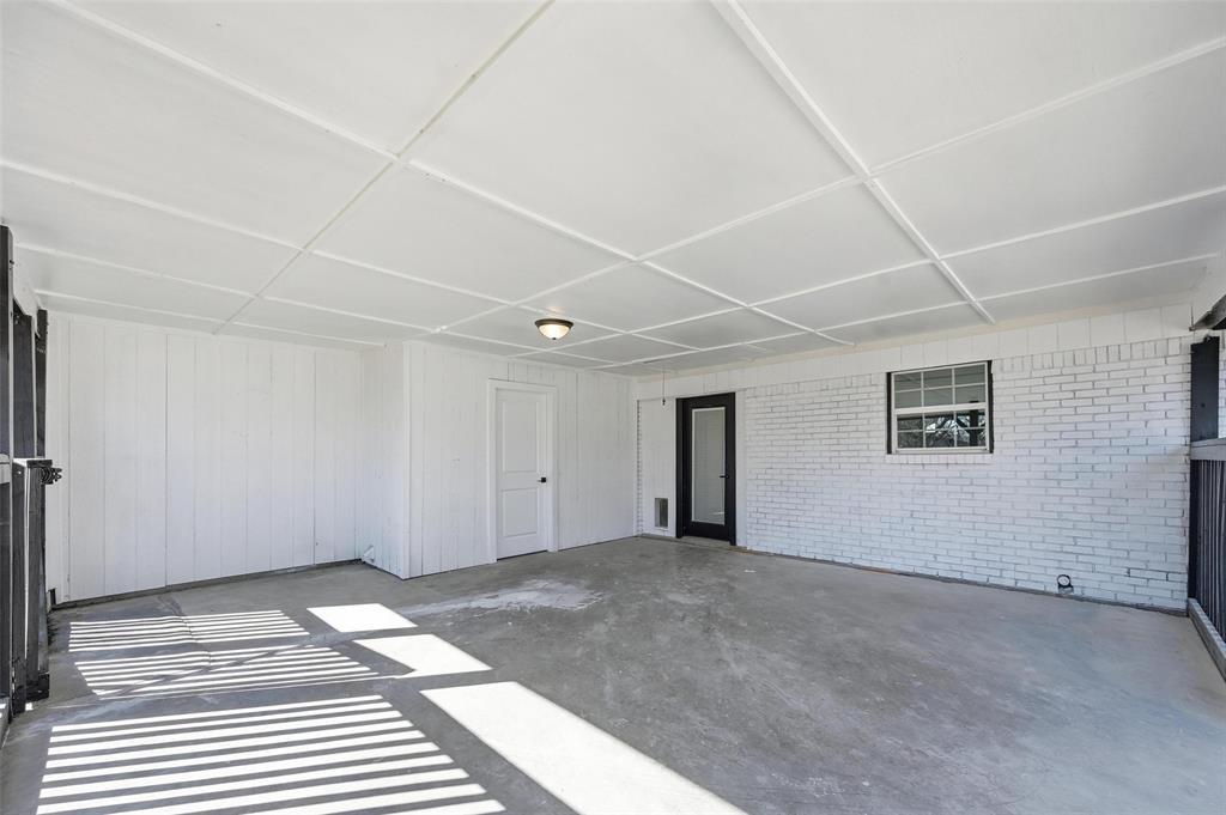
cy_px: 408
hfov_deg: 104.3
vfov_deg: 81.1
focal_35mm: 14
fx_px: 476
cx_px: 613
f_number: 7.1
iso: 1000
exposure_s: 1/8000
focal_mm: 14
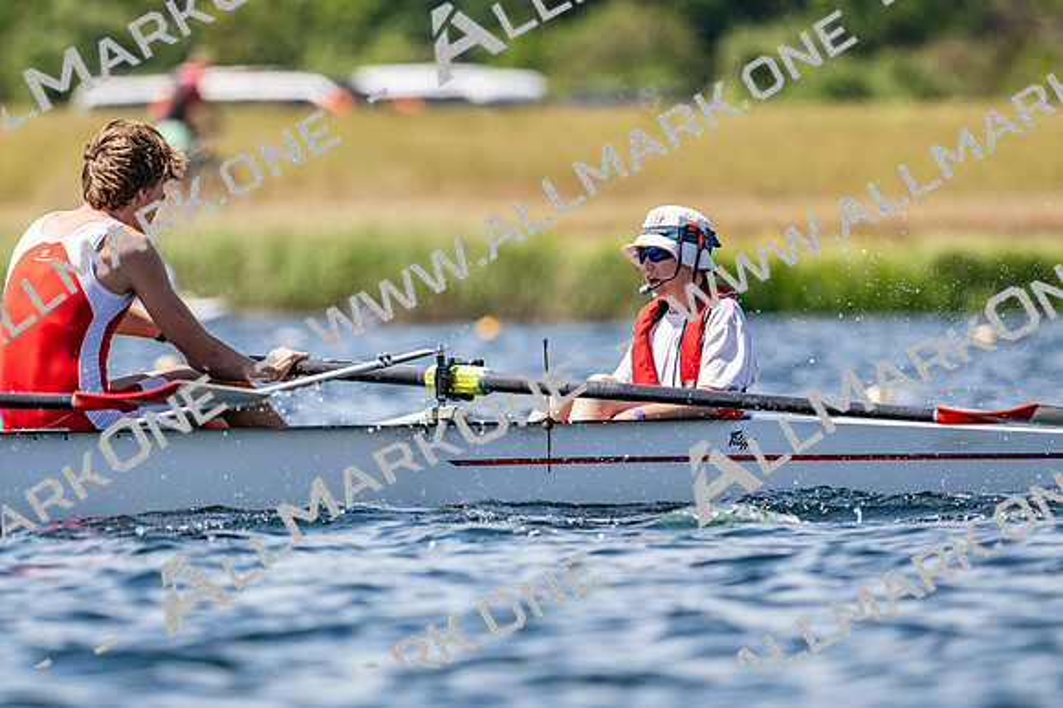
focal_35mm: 600
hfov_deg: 3.4
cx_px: 532
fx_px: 17706
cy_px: 354
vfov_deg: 2.3
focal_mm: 400
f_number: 4.5
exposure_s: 1/2500
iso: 200
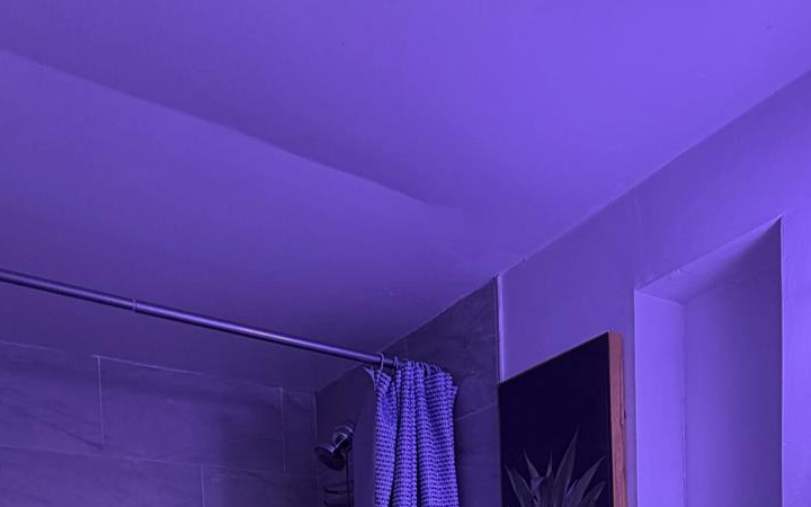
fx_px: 729
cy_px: 667
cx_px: 409
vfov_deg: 30.1
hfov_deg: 58.1
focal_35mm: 33
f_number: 2.2
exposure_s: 1/60
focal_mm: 2.22
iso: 200
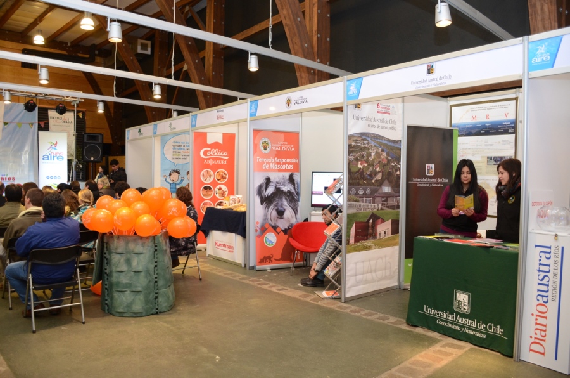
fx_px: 427
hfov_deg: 67.5
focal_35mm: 27
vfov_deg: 47.7
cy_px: 189
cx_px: 285
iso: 1000
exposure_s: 1/60
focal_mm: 18
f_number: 3.5
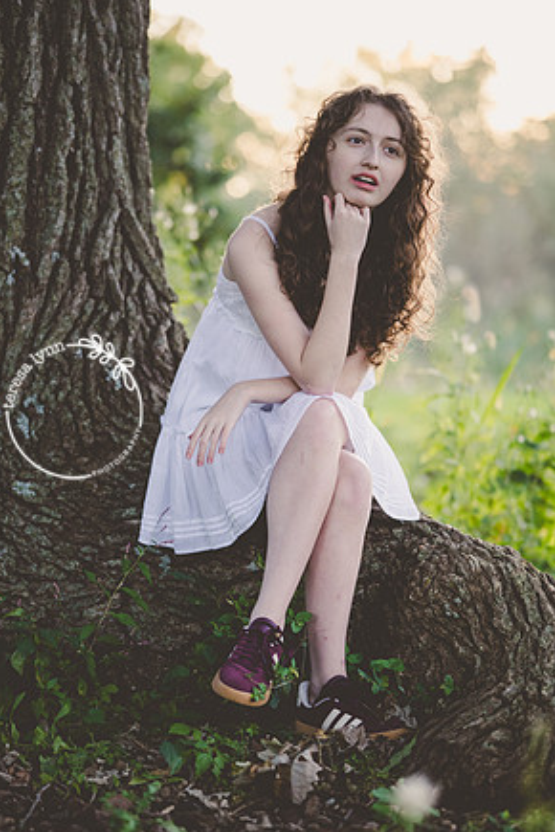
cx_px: 278
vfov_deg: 23.1
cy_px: 409
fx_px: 2035
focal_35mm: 88
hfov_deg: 15.5
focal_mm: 85
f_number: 2
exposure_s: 1/400
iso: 640
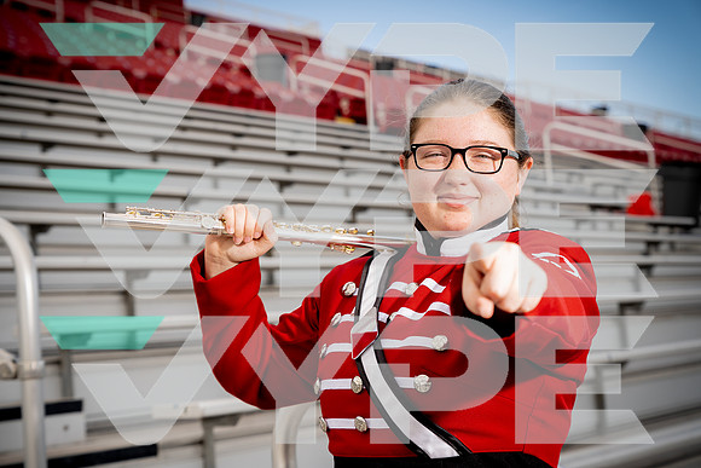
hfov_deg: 32.9
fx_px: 1188
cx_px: 350
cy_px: 234
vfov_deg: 22.3
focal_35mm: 61
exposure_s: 1/250
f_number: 5
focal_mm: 61
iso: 100
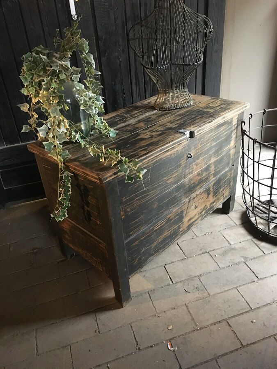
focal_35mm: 29
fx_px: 309
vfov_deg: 61.7
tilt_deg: -30.9
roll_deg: +6.0
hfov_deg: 48.2
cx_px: 138
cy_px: 184
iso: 320
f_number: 2.2
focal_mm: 4.15
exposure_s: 1/17
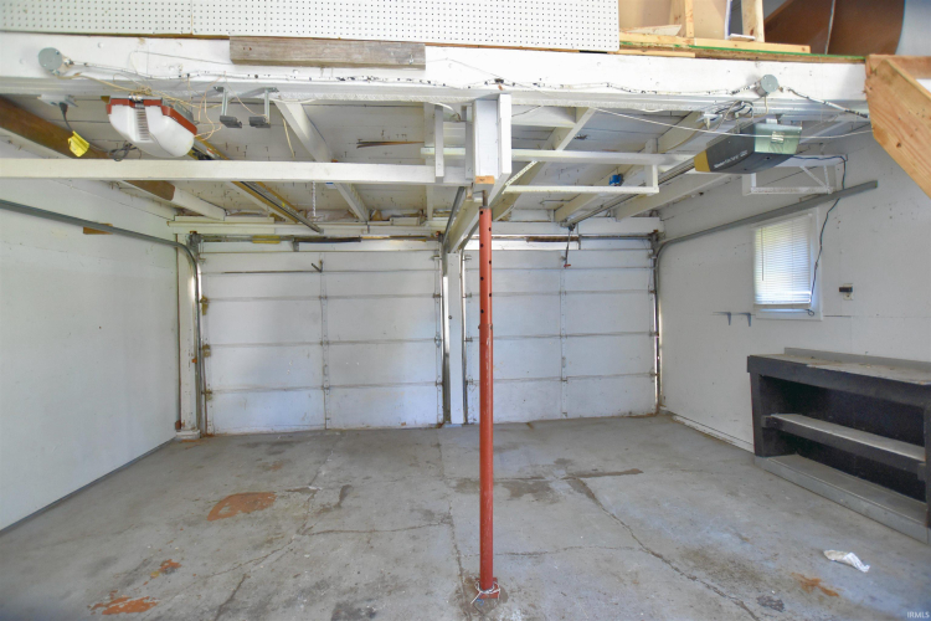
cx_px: 466
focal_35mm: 15
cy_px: 310
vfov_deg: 77.3
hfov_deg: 100.4
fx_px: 388
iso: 1400
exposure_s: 1/60
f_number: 3.5
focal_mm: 10
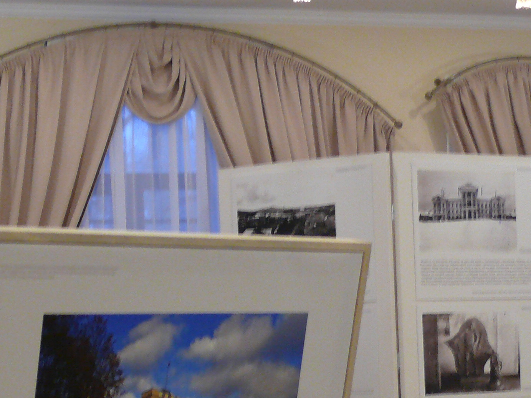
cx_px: 399
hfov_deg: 15.8
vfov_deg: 11.8
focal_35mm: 124
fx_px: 1902
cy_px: 427
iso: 200
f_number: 3.2
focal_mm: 9.9
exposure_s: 1/15
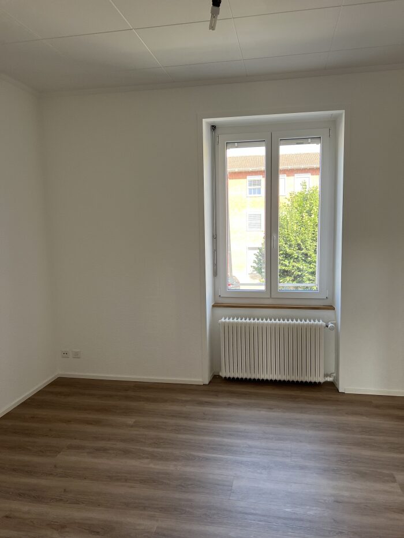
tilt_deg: -5.1
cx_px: 202
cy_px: 269
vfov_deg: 67.3
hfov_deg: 53.1
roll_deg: +1.1
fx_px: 404
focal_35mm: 26
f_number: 1.5
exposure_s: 1/121
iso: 80
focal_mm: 5.7
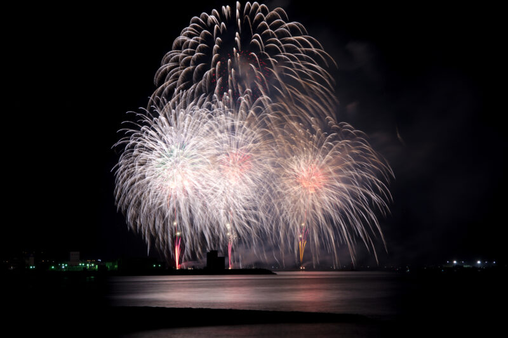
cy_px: 169
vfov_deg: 17.3
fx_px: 1114
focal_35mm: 79
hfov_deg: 25.7
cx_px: 254
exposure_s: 4.5
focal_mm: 53
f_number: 8
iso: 100
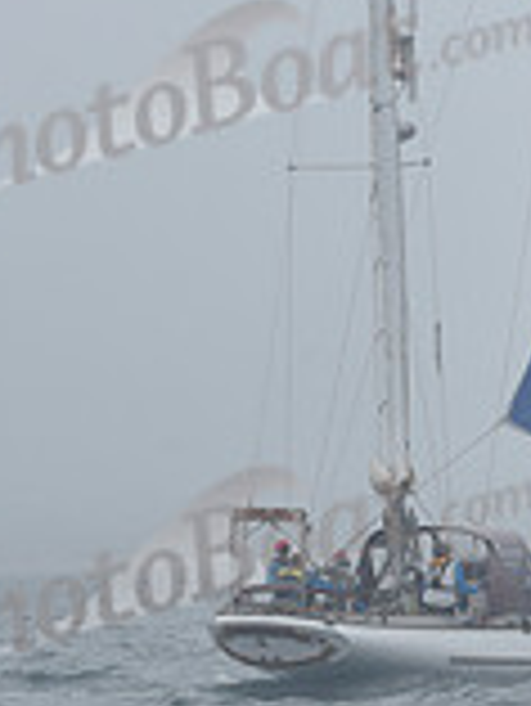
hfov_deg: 4.6
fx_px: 6516
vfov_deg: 6.2
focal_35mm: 319
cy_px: 265
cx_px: 772
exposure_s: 1/800
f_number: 10
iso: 250
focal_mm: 90
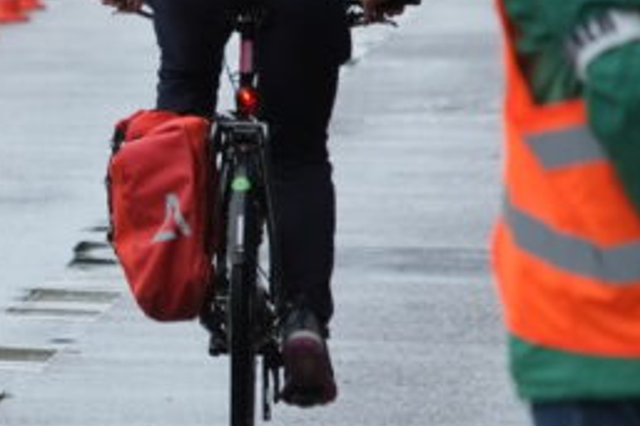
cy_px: -75
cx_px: -174
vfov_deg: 1.5
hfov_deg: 2.3
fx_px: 15918
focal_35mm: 896
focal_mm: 200
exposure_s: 1/400
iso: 200
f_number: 5.6
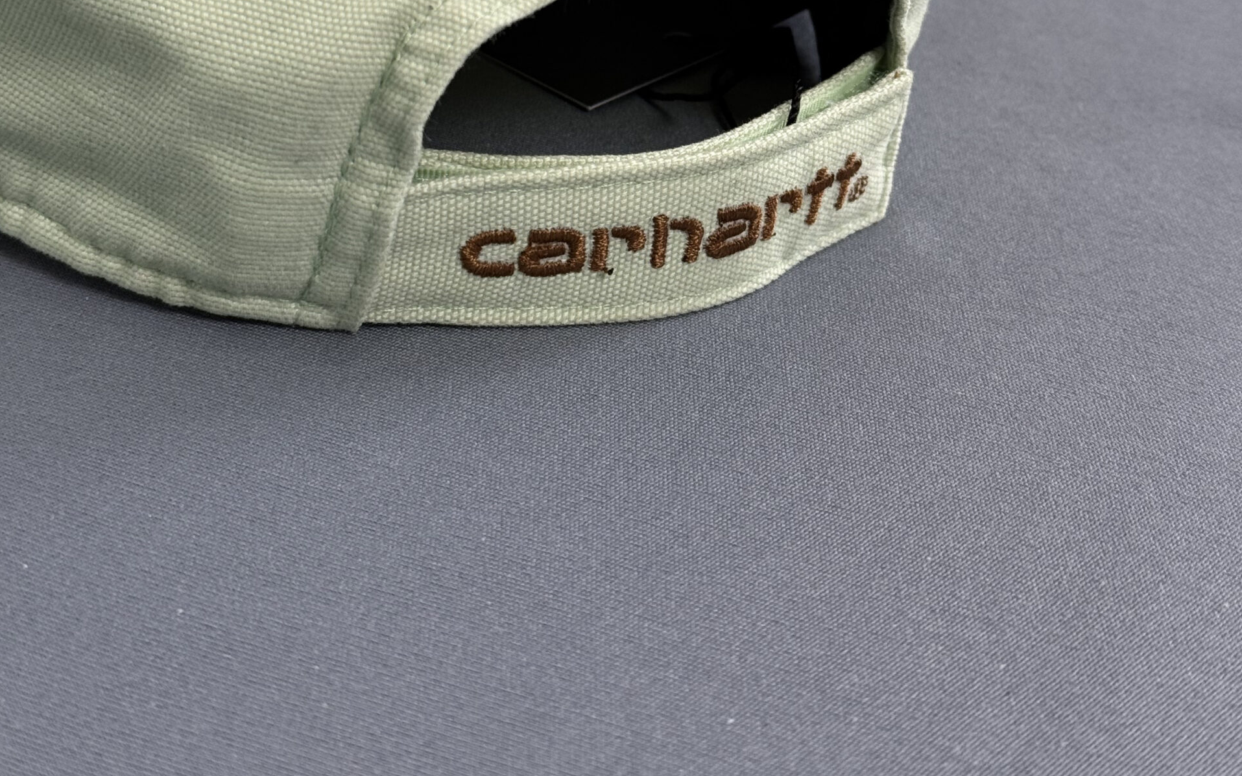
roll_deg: -5.3
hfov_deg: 30.2
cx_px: 621
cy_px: -15
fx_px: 2302
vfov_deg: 18.6
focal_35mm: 68
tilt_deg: -28.5
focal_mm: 6.76
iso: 125
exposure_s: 1/60
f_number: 1.78
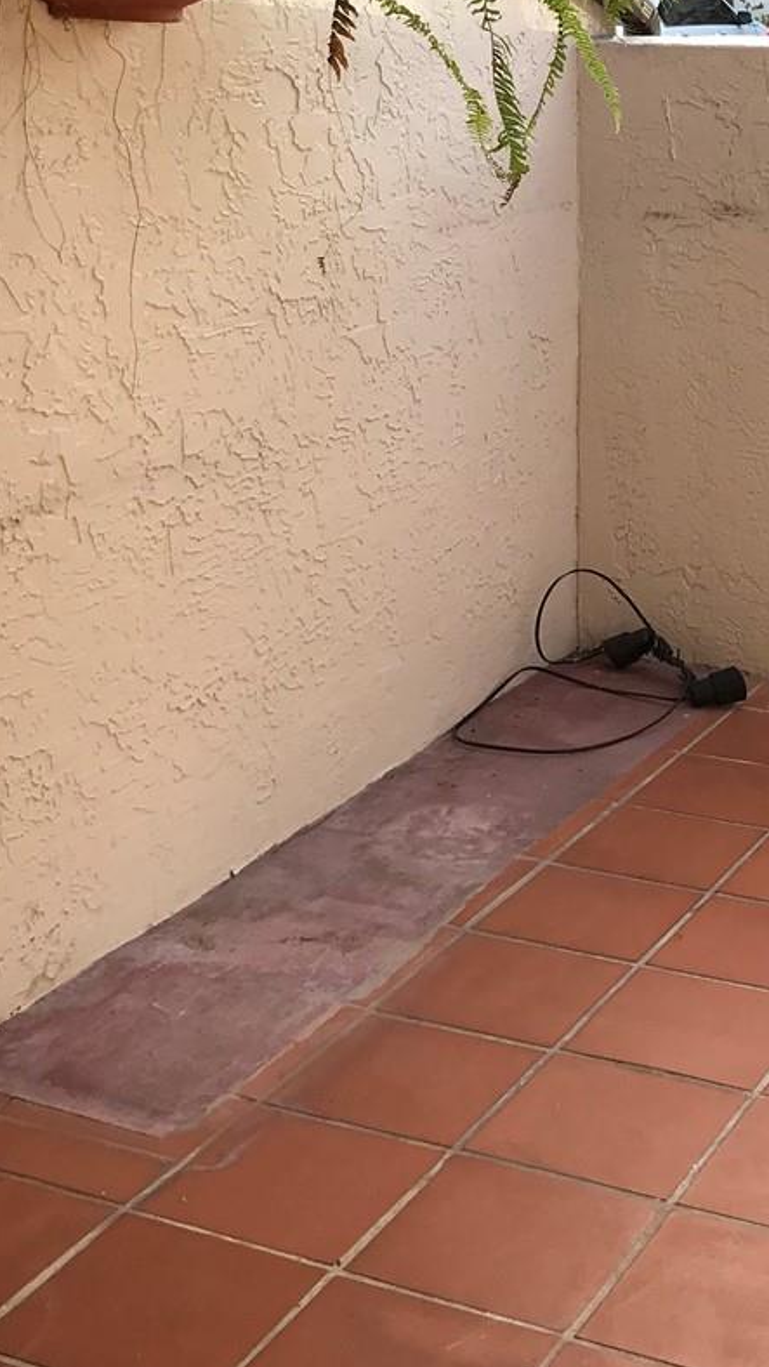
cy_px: 380
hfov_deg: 19.3
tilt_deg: -11.9
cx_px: 604
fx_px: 2246
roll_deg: +0.2
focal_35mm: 62
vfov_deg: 33.3
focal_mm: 3.99
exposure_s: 1/347
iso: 20
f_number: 1.8
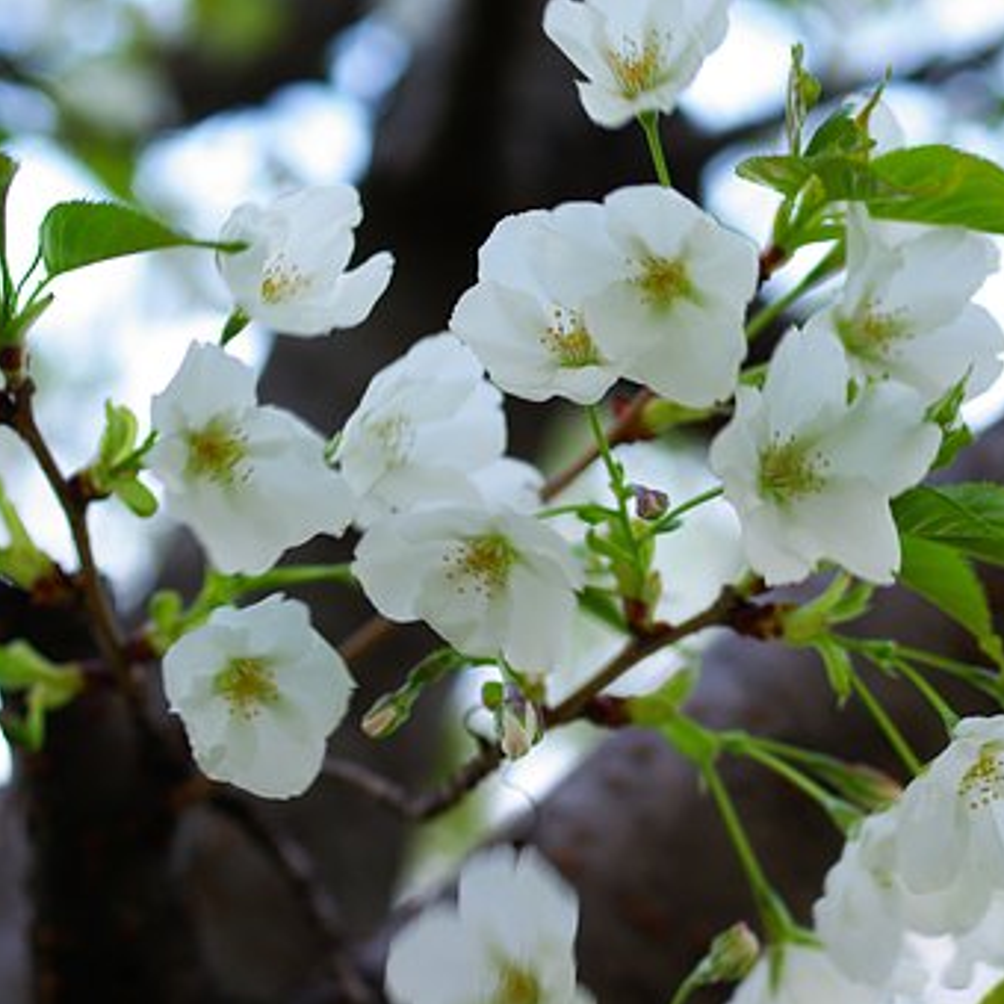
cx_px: 750
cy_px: 503
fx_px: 3150
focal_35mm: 96
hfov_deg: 18.0
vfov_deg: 18.1
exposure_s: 1/60
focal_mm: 50
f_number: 4
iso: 200
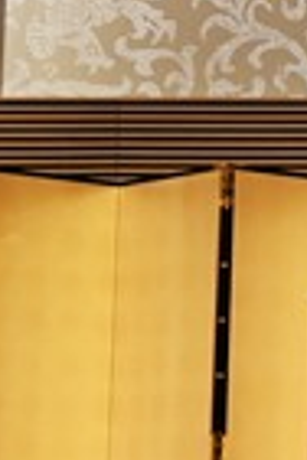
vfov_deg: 11.4
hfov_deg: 7.2
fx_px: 2313
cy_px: 202
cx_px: 665
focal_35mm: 181
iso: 400
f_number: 3.5
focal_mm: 21
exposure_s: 1/200
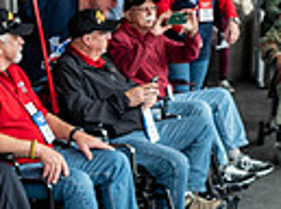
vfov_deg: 14.1
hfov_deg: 17.8
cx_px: -74
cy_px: 142
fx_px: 842
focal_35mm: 104
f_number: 4
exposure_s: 1/80
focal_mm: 24
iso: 220
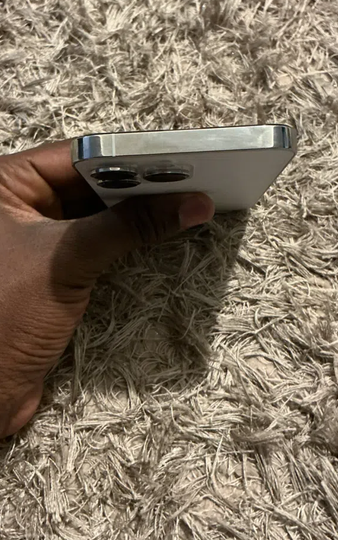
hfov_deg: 27.9
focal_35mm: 46
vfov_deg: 43.3
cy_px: 225
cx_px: 136
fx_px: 678
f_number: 1.8
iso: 250
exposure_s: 1/30
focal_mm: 3
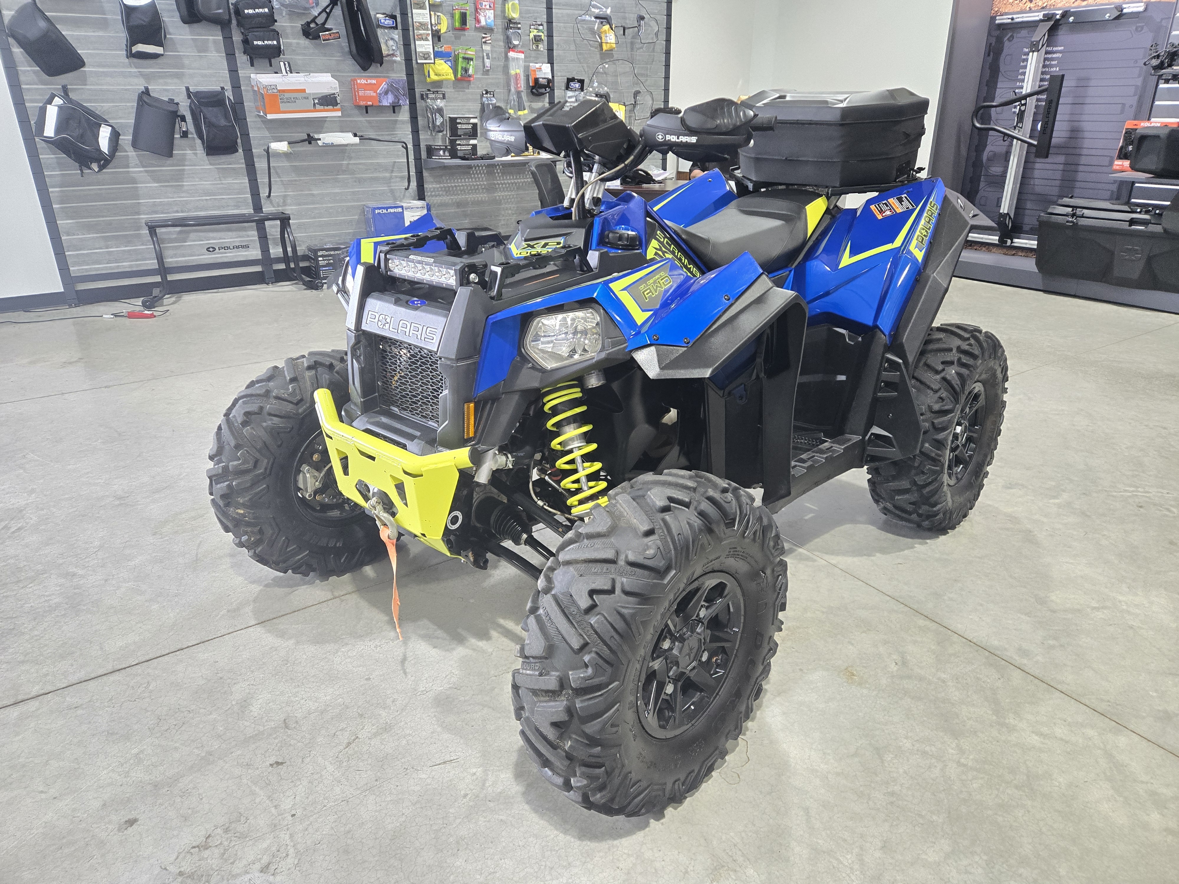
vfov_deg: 58.9
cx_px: 590
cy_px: 442
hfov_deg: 73.9
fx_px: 783
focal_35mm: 23
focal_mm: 5.4
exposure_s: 1/120
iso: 320
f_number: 1.8
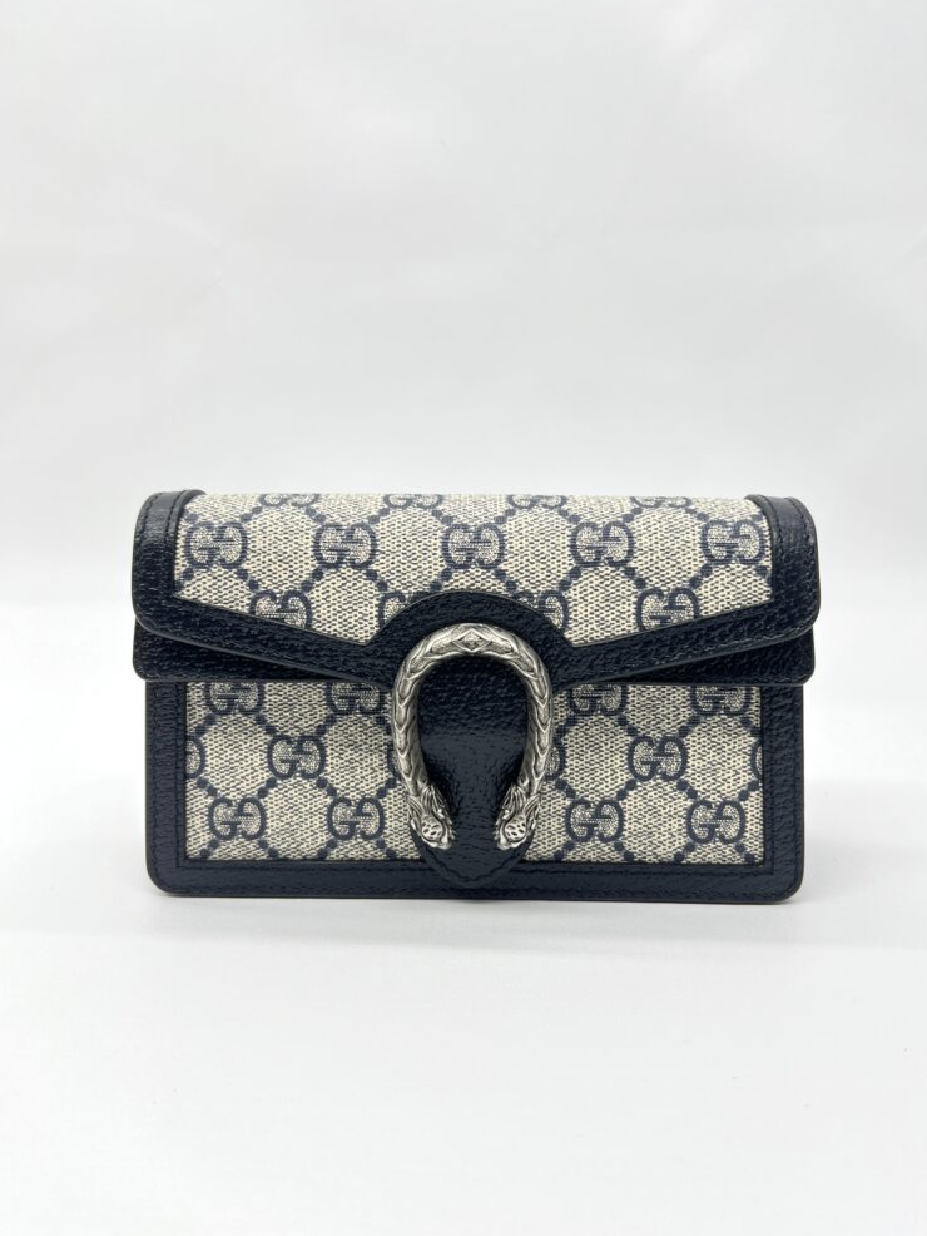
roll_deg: -0.4
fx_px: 964
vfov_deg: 65.3
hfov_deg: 51.4
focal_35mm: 27
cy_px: 626
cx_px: 472
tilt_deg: -12.9
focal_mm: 5.7
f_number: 1.5
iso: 32
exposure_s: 1/113
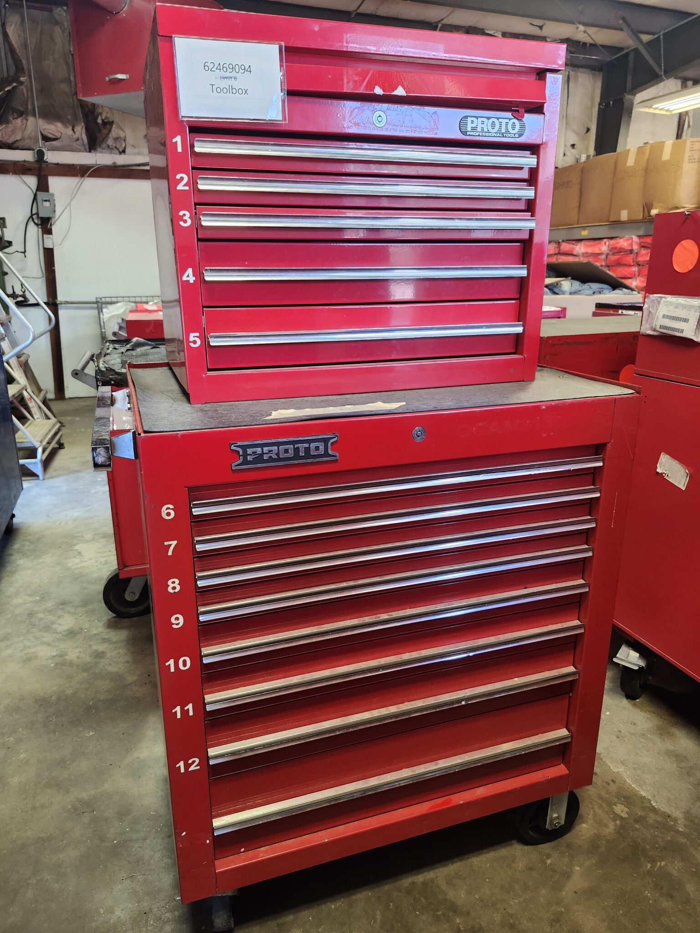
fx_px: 620
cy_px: 466
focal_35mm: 23
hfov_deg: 58.9
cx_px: 350
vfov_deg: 73.9
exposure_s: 1/120
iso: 200
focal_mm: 5.54
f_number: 1.8
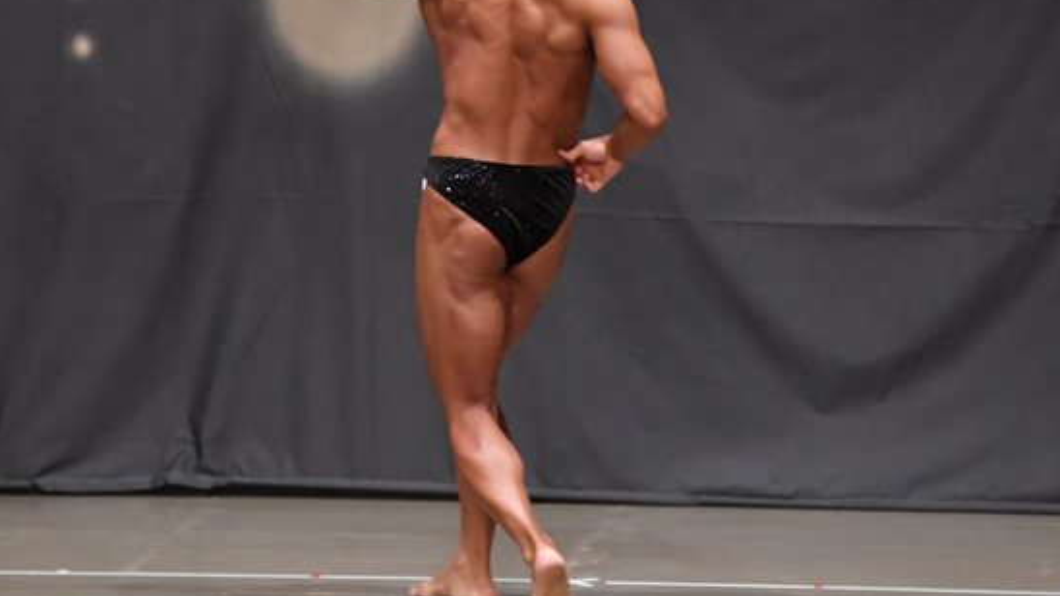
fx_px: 9358
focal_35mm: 333
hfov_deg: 6.5
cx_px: 496
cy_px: 194
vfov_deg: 3.6
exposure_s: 1/400
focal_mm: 150
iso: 6400
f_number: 5.6
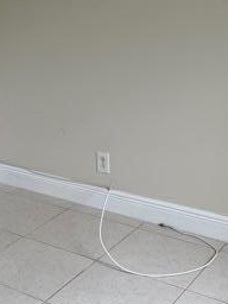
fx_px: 571
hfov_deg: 21.9
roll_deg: +1.9
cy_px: 138
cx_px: 6
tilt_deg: -17.7
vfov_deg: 29.8
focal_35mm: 65
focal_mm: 4.2
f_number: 1.6
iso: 32
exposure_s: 1/120
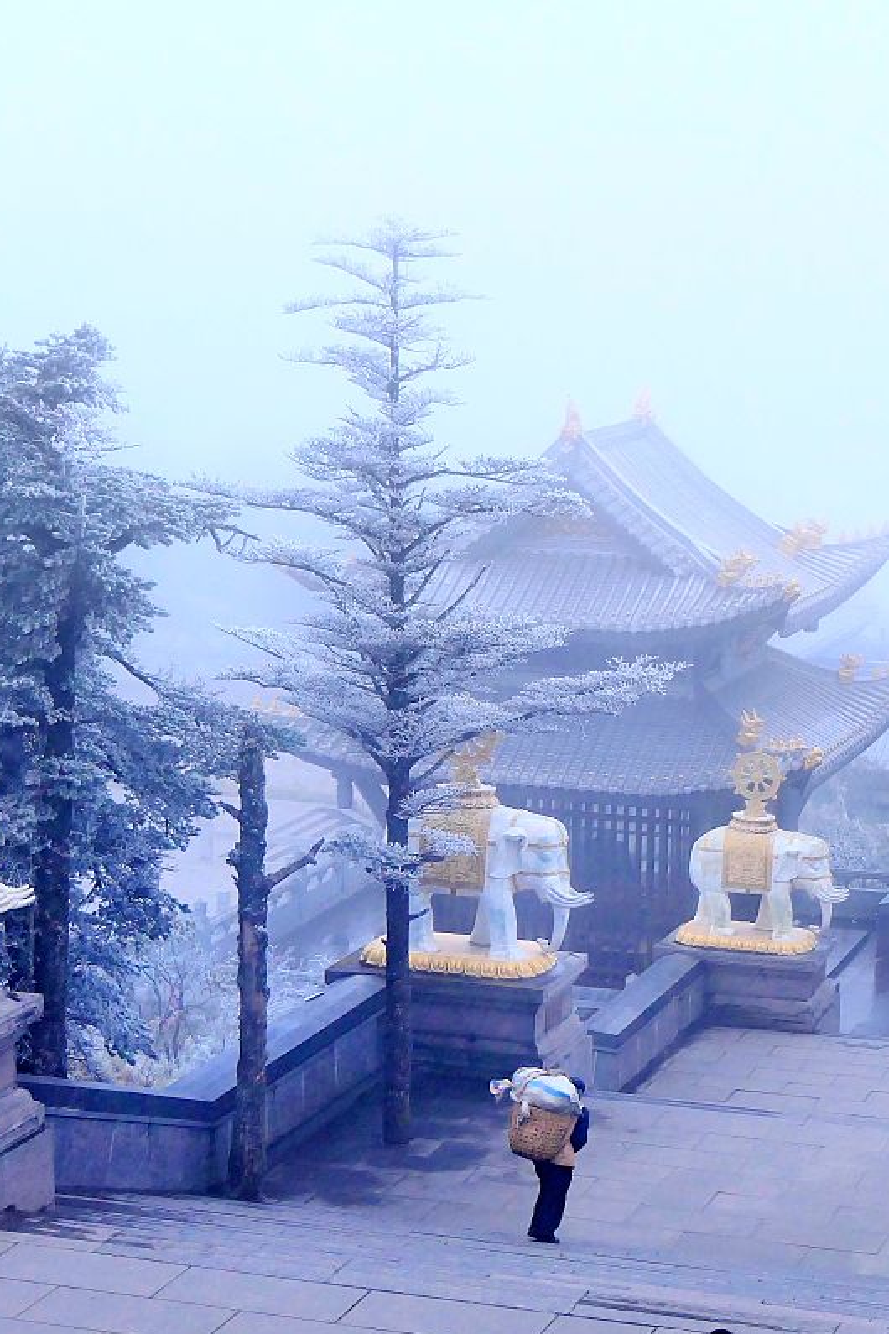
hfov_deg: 17.0
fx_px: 2963
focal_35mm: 80
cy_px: 668
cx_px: 530
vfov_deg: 25.4
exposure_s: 1/800
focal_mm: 19.3
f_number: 4
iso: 320
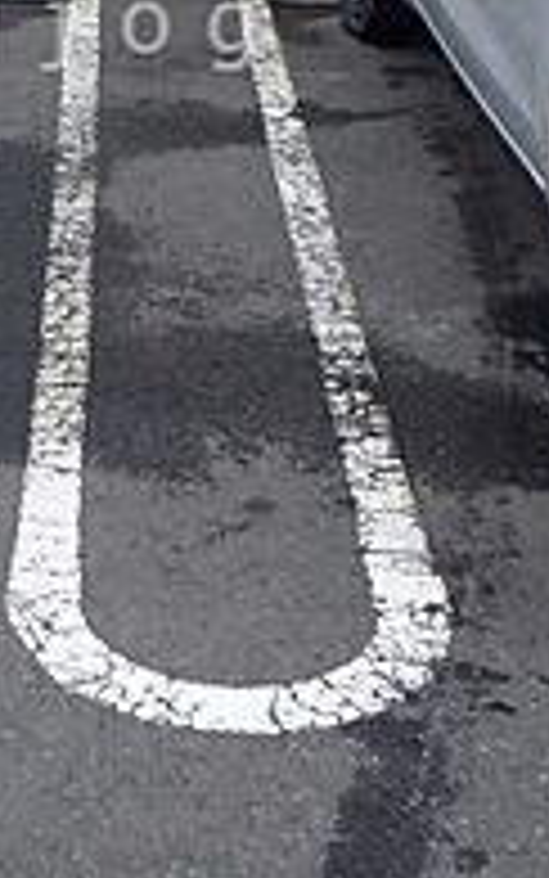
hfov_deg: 17.5
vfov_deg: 26.9
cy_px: 27
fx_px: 1746
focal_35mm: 73
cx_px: 27
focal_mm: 3.7
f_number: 3.5
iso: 320
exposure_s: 1/250
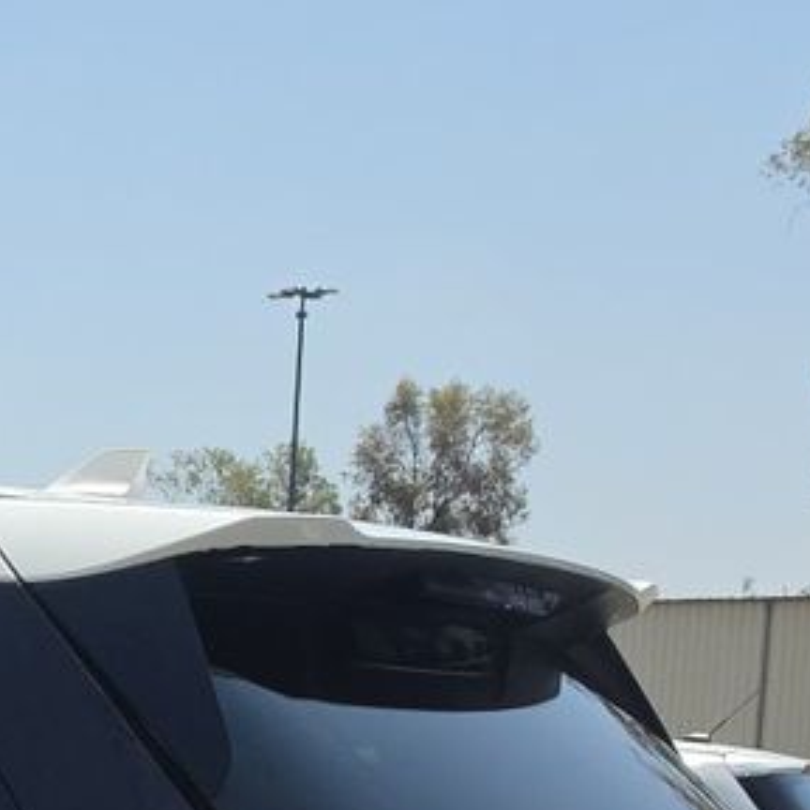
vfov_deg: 14.5
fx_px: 2992
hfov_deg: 13.7
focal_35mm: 113
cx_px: -683
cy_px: 1190
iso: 64
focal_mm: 6.5
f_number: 1.4
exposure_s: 1/6148
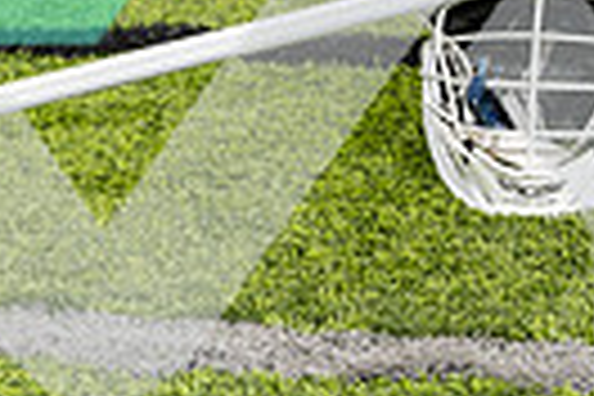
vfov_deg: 7.9
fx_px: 2755
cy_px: -385
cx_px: 873
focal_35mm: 167
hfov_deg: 11.8
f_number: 7.1
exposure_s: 1/250
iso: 250
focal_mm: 38
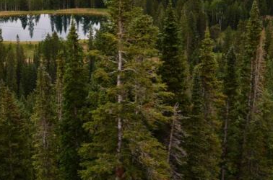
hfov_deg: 22.9
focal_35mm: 89
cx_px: 100
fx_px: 672
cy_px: 58
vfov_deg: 15.3
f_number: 5.6
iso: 100
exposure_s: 1/125
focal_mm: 35
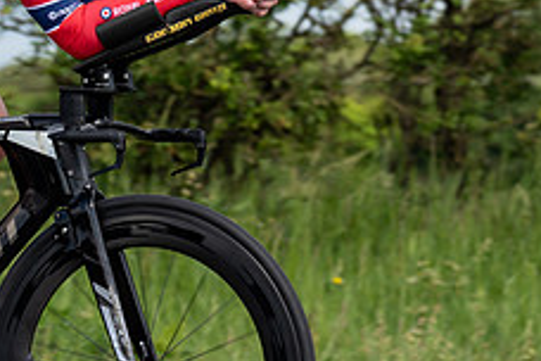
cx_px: 301
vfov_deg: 5.5
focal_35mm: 249
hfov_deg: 8.3
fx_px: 3742
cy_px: 30
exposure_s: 1/1000
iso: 125
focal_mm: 74
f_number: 3.5
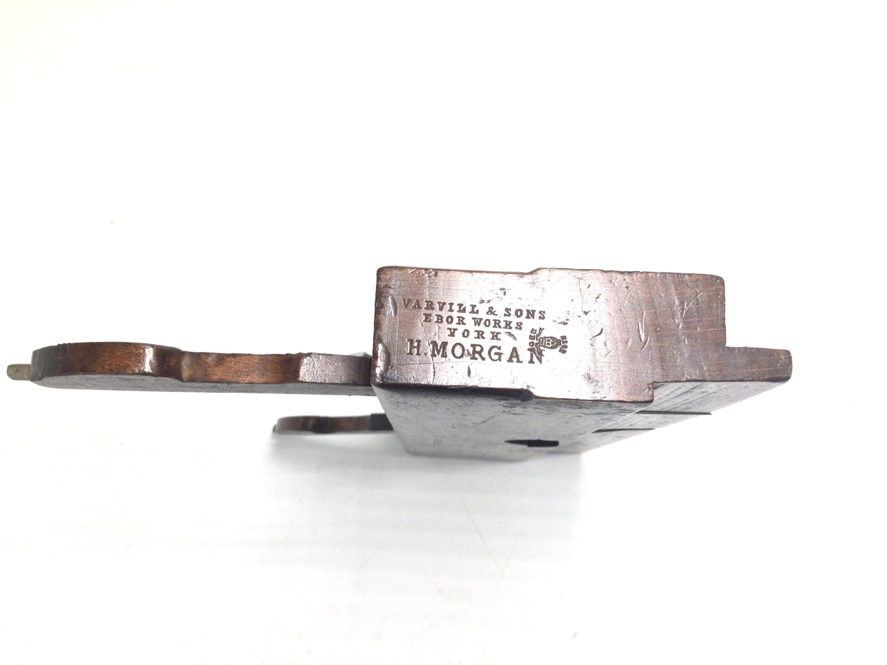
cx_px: 444
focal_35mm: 31
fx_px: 794
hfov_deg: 58.4
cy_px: 332
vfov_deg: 45.4
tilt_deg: -78.8
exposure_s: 1/111
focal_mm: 3.3
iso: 25
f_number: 2.4
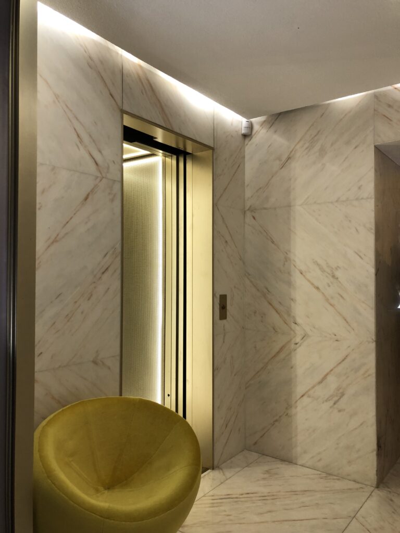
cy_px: 266
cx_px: 200
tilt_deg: +0.8
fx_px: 447
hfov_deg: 48.2
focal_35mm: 29
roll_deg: +0.8
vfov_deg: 61.7
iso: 40
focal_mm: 3.99
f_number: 1.8
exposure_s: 1/24
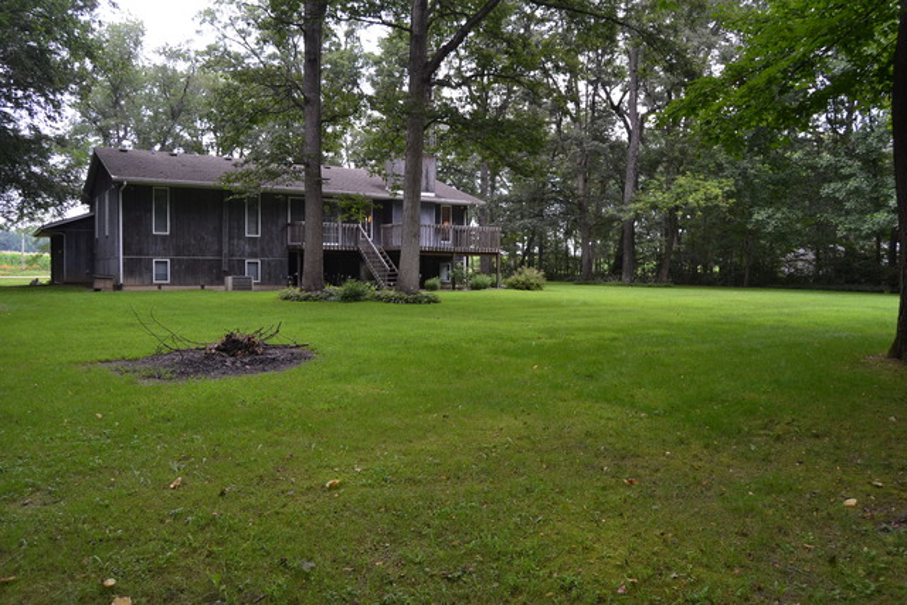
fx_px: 680
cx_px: 454
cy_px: 302
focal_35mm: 27
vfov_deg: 48.0
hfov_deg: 67.4
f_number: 5.6
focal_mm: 18
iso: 360
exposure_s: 1/125
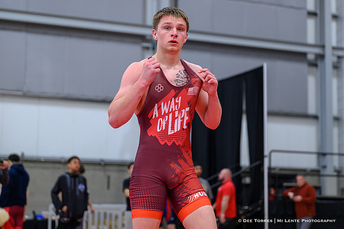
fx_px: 799
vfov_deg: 16.3
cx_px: 175
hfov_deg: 24.3
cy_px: 98
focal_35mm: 84
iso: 2200
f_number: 2.8
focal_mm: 70
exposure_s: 1/800
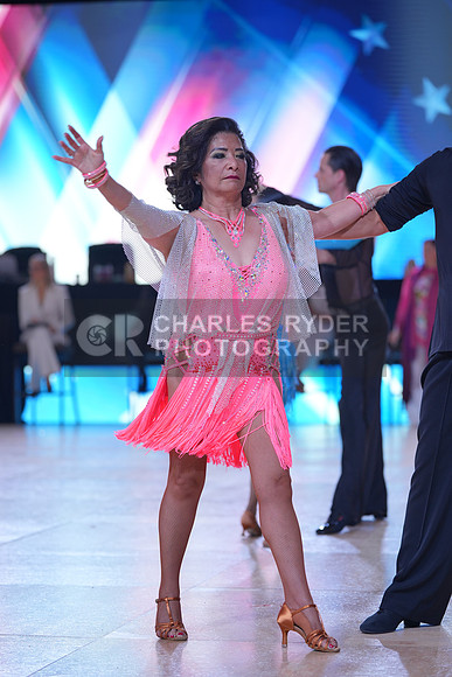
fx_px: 2014
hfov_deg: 12.8
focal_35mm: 107
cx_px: 226
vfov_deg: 19.1
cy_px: 338
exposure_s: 1/400
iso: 400
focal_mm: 107
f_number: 2.8
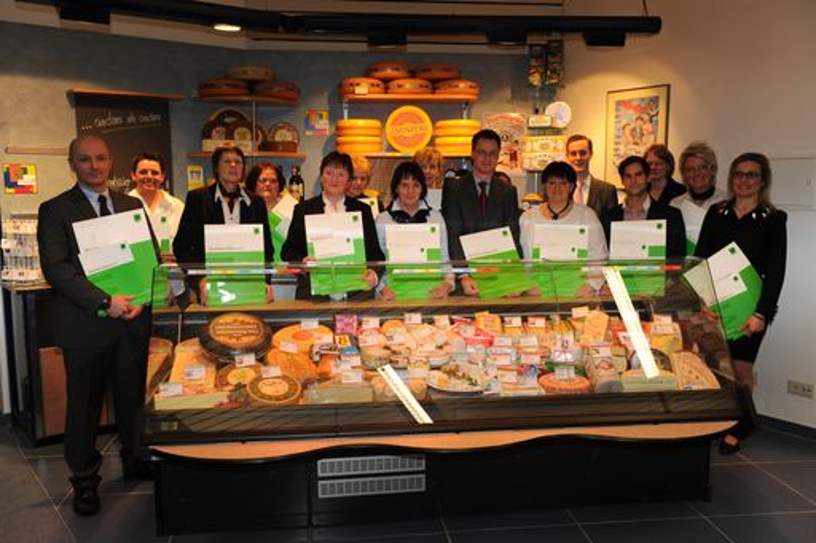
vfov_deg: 41.1
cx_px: 408
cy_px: 272
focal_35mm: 32
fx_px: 725
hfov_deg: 58.7
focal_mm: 32
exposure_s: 1/60
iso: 200
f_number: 5
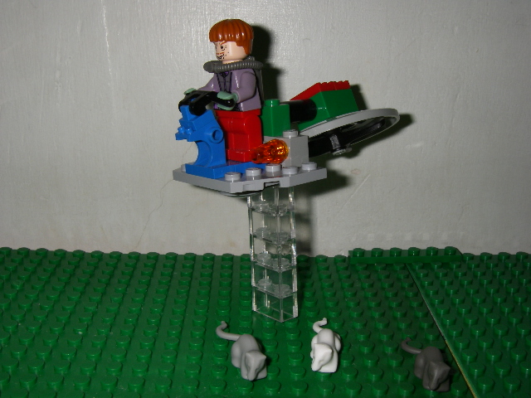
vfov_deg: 32.9
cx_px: 266
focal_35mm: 44
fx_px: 675
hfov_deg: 42.9
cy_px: 199
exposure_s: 1/40
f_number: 6.8
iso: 80
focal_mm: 7.3
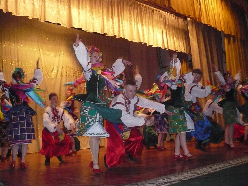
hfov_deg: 50.1
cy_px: 93
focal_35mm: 37
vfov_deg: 38.7
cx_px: 124
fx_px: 265
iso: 640
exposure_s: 1/30
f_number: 2.8
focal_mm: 6.1
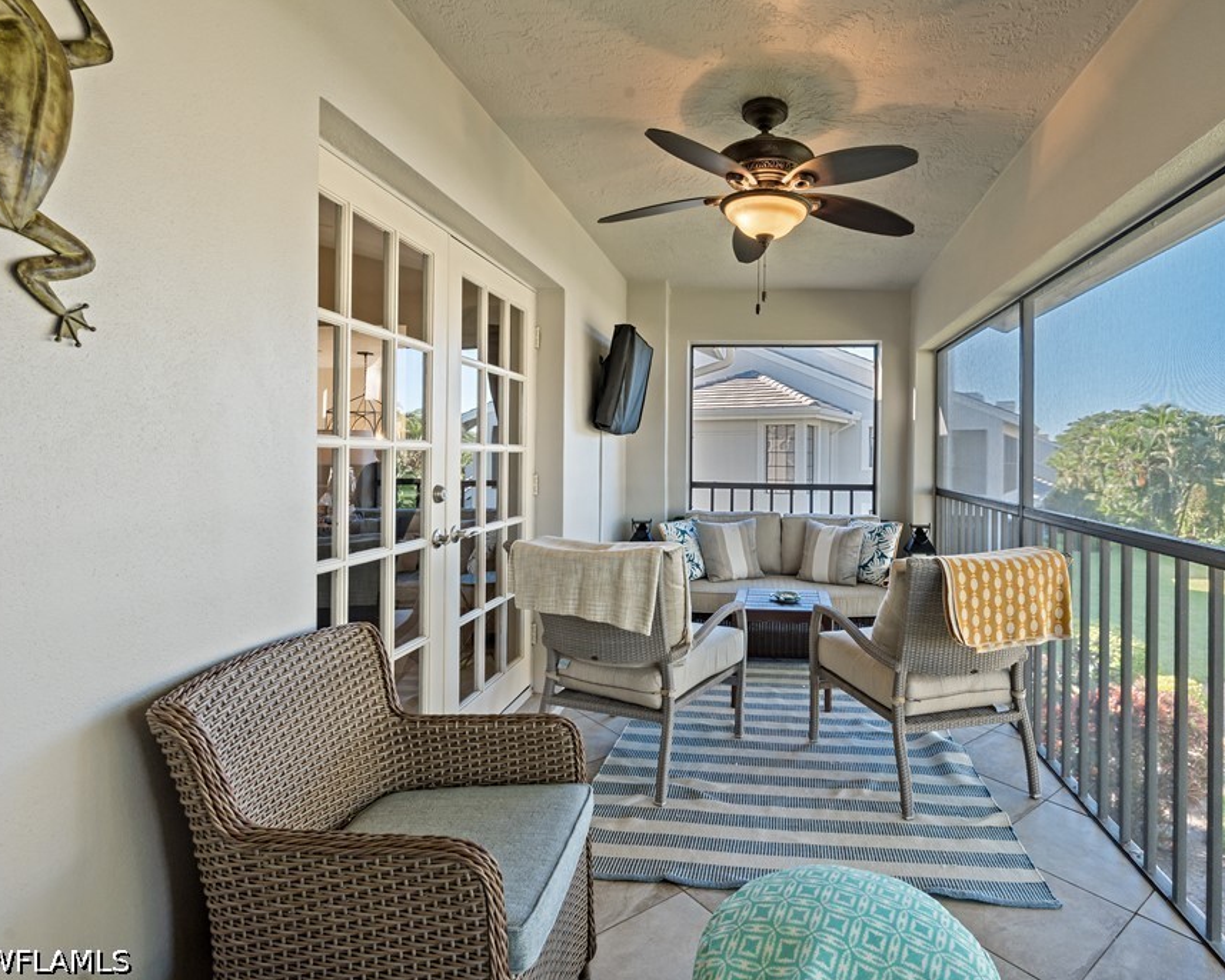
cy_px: 468
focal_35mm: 19
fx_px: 689
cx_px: 734
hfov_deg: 82.3
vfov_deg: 70.8
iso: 640
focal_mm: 16
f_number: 11
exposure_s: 1/10
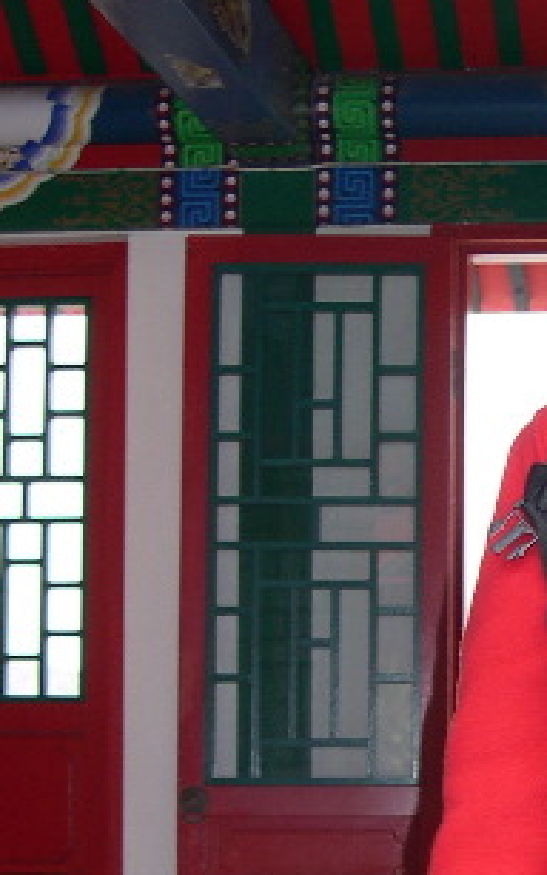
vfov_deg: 19.7
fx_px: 2503
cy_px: 618
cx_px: 786
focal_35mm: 105
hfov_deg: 12.0
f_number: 2.8
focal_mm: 8
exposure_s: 1/30
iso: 100
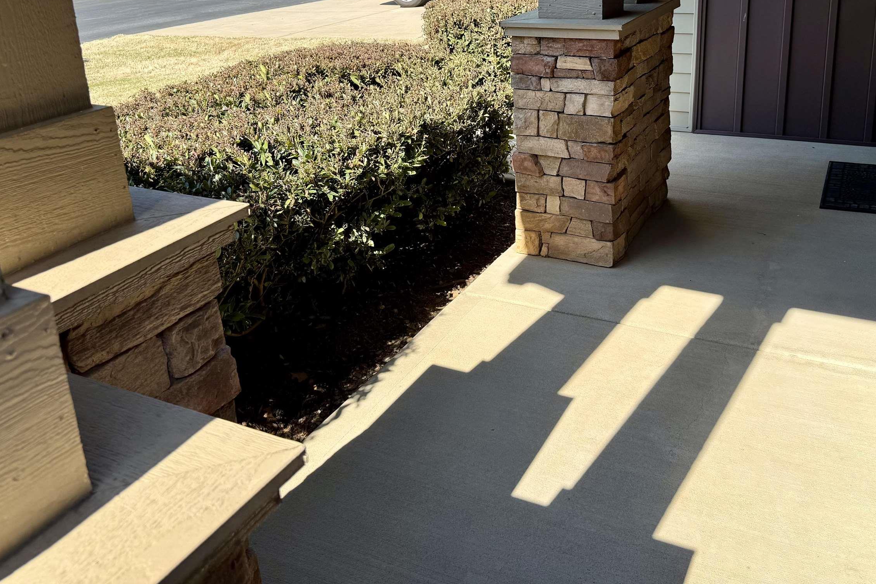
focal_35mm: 34
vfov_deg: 37.9
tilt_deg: -16.1
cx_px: 484
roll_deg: +2.5
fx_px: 827
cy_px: 143
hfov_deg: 55.7
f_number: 1.78
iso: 80
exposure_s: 1/1901
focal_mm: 6.76
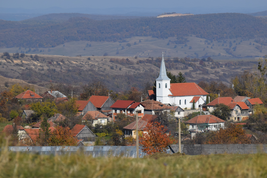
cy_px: 89
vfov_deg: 4.6
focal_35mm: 300
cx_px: 134
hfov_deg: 6.9
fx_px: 2225
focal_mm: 200
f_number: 8
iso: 400
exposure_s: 1/2000
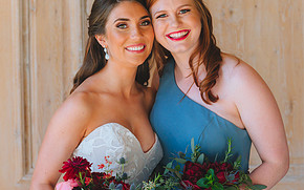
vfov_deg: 8.4
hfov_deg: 13.5
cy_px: 135
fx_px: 1284
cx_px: 148
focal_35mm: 155
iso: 640
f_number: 2.8
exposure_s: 1/250
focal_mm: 98
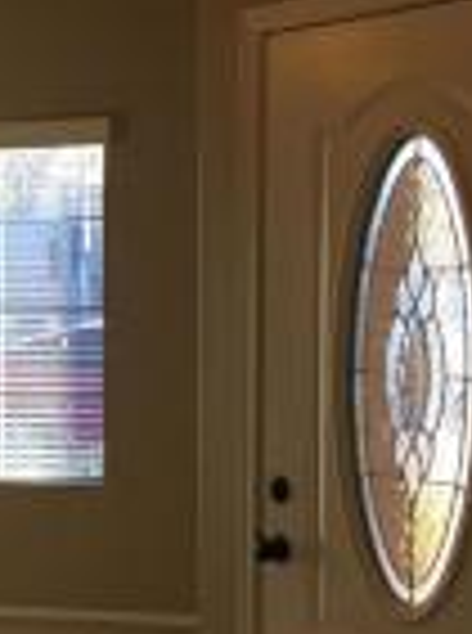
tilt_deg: -6.7
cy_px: 477
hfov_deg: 13.9
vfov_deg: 19.7
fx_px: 1808
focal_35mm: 99
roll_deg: +1.8
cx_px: -238
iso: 32
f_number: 2.2
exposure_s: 1/33
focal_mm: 4.15
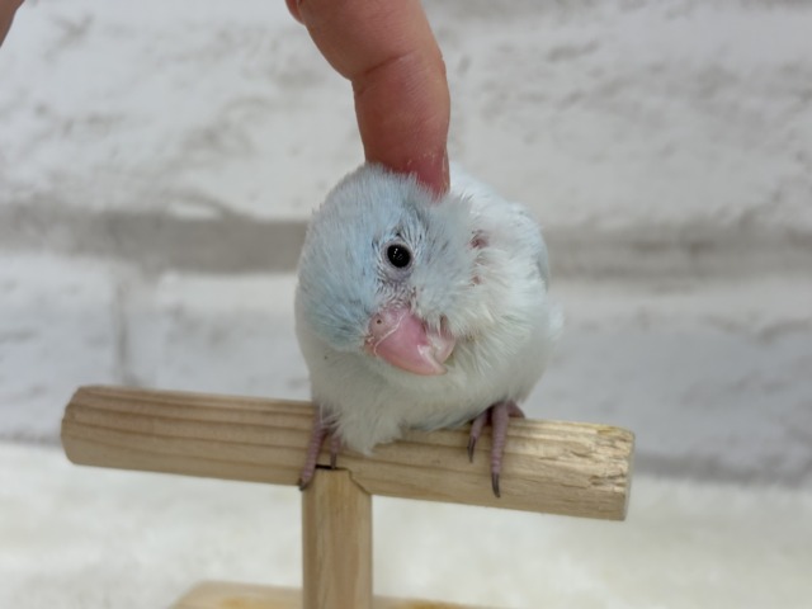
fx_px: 1220
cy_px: 304
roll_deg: -0.1
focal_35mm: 52
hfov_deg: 36.8
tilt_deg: -10.1
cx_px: 406
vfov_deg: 28.0
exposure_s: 1/100
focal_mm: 5.96
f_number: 1.6
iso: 64
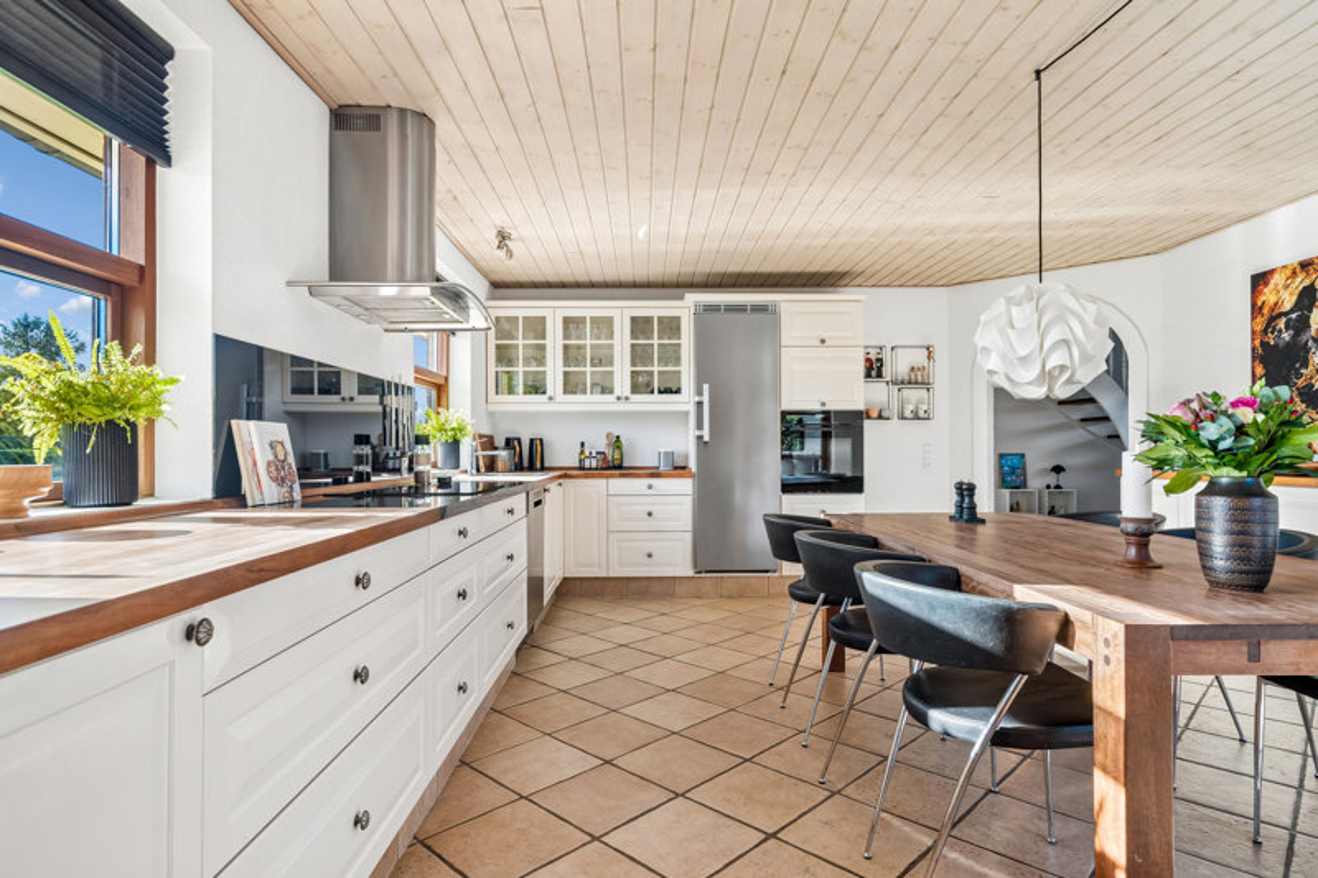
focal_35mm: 19
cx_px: 659
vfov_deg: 64.5
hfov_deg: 86.9
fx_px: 695
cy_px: 439
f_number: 7.1
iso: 400
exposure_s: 1/80
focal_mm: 19
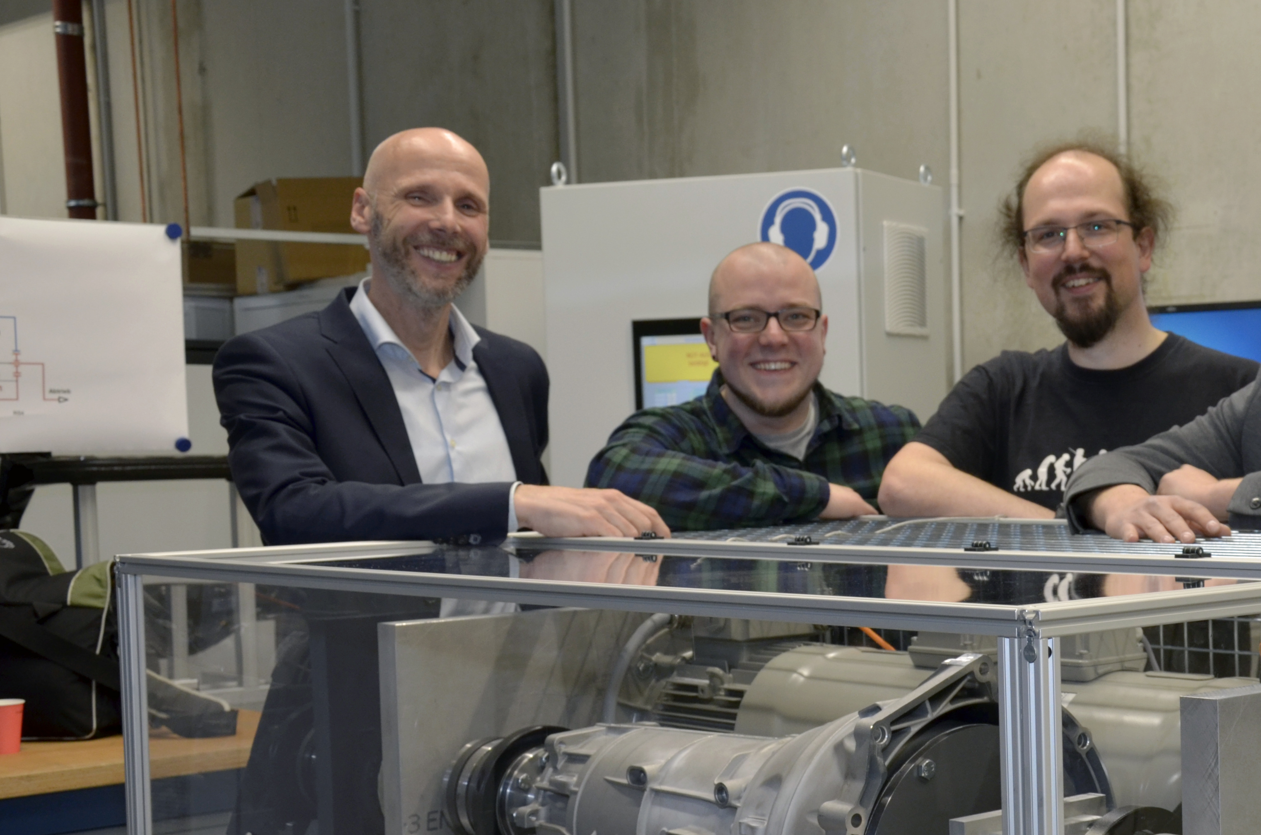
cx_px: 1007
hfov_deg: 29.1
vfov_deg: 19.9
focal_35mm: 68
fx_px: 2377
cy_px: 560
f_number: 5.6
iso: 400
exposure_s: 1/60
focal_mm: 28
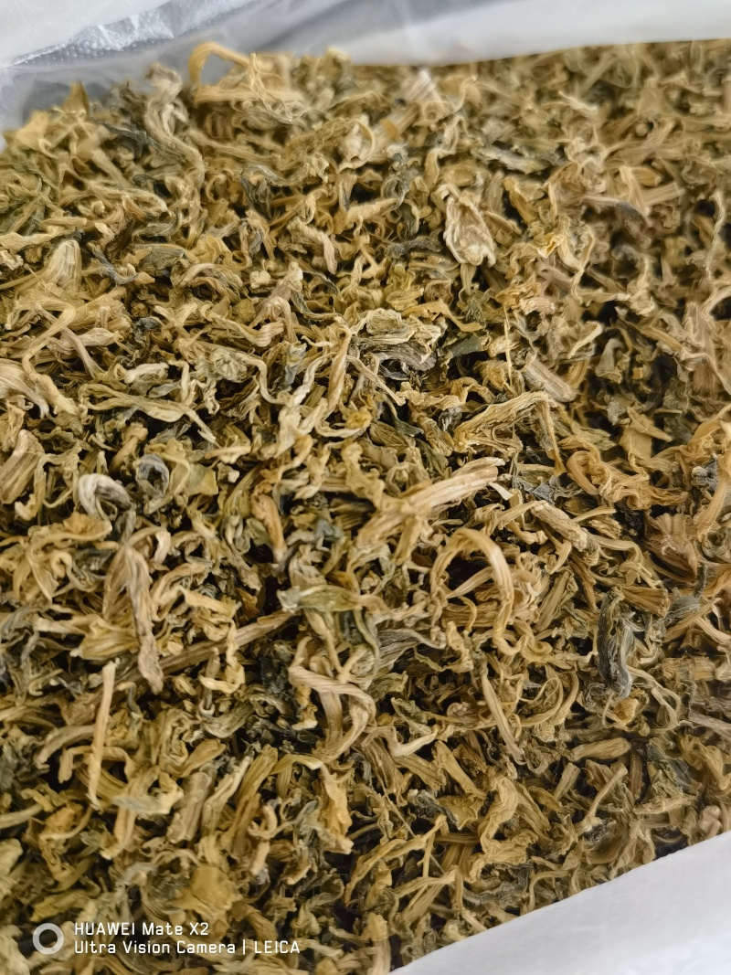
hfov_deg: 51.3
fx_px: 760
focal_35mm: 27
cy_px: 488
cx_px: 366
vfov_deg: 65.3
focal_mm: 6.67
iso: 640
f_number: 1.9
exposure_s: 1/30
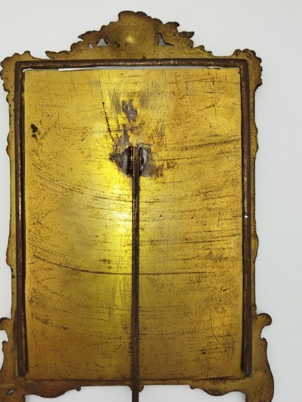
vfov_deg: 58.3
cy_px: 215
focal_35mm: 31
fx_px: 361
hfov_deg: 45.4
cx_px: 136
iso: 100
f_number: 1.79
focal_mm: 4.71
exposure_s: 1/112
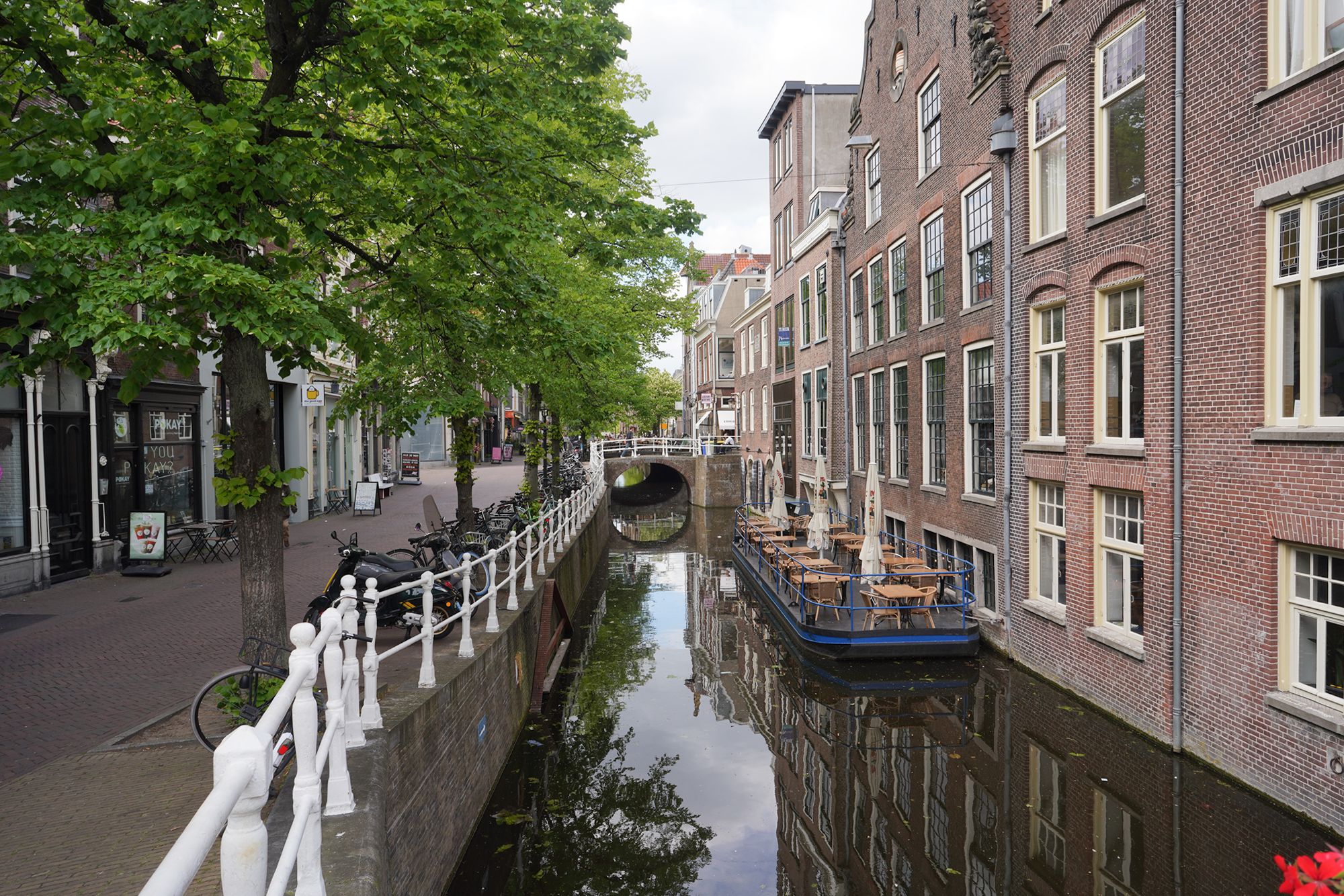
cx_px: 672
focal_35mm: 24
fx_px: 896
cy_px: 448
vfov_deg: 53.1
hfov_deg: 73.7
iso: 100
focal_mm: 24
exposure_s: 1/100
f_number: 9
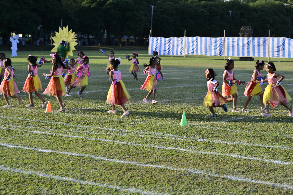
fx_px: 692
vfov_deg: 16.1
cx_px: 146
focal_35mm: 85
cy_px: 98
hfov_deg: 23.9
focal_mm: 85
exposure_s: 1/320
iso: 100
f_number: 5.6
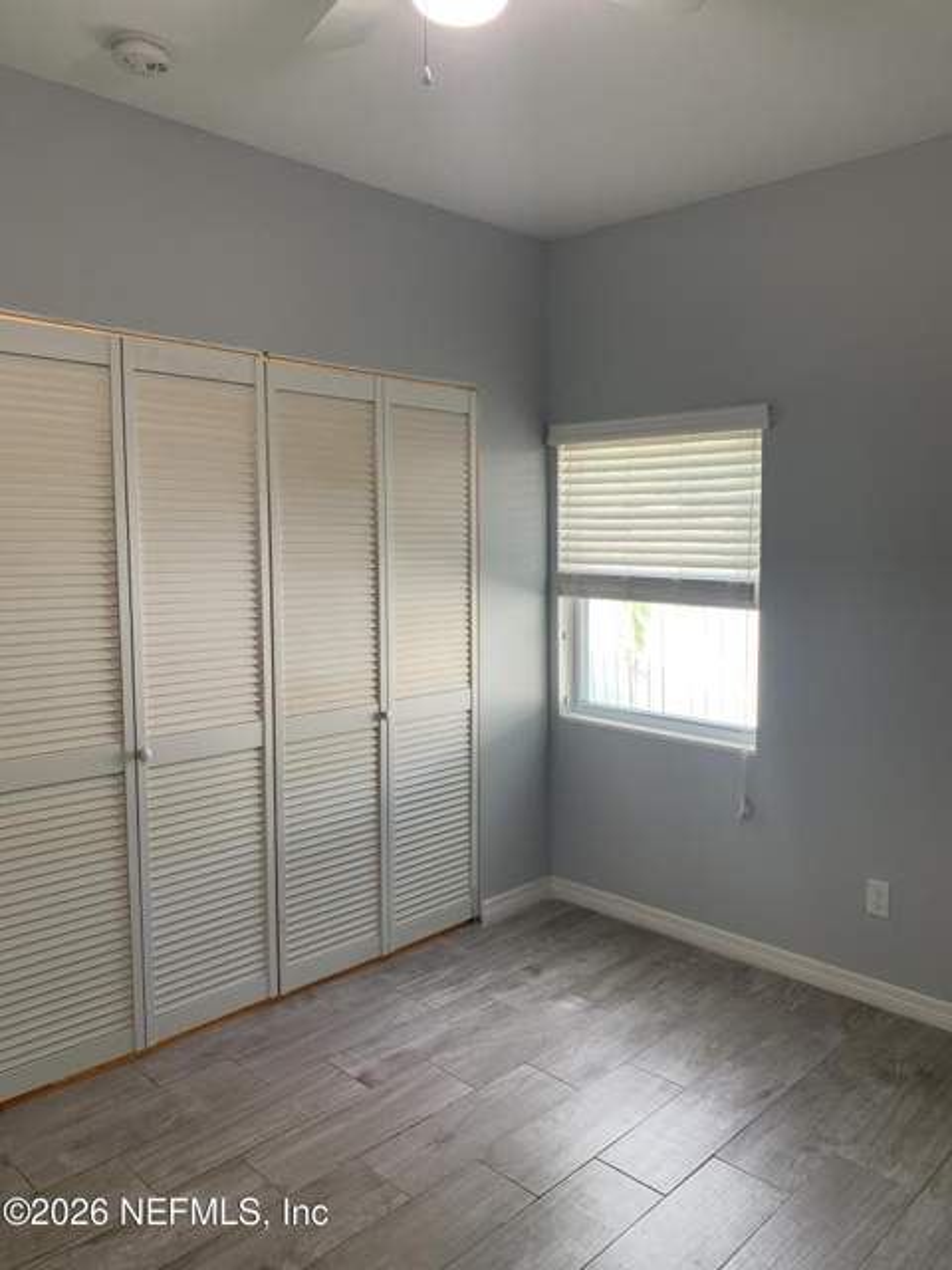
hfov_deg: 53.1
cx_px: 476
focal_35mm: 26
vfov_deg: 67.3
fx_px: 953
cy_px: 635
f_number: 1.8
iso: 64
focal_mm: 4.25
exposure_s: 1/60
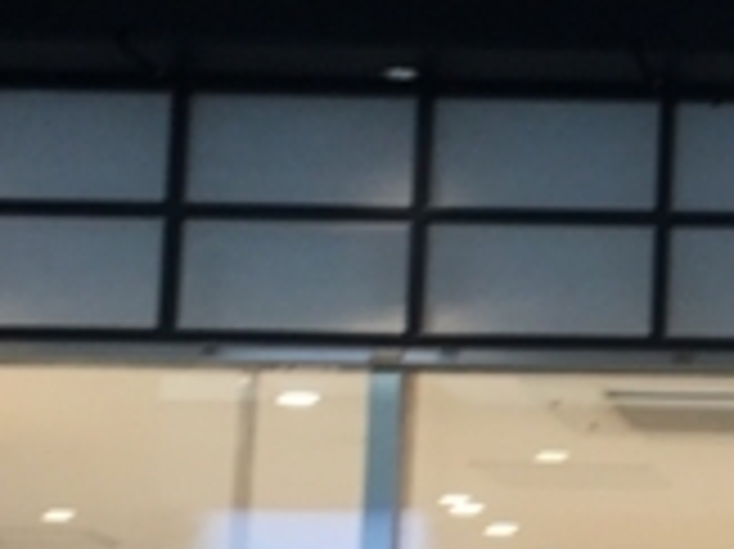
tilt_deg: +7.6
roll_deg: +0.1
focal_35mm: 182
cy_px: 441
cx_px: 1328
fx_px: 3856
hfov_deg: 10.2
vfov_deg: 8.1
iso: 32
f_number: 2.2
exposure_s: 1/60
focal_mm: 4.15
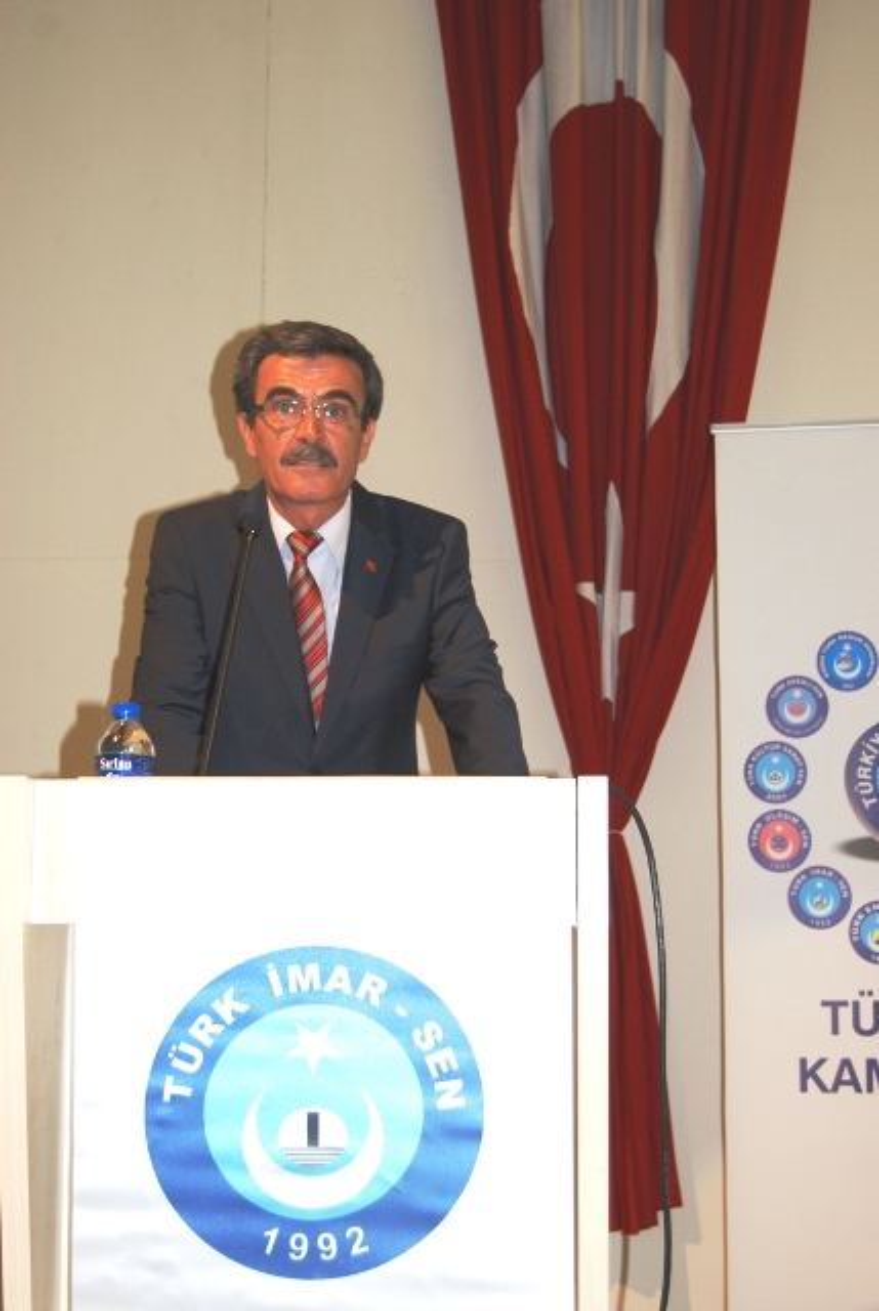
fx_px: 1915
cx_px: 440
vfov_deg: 37.8
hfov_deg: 25.8
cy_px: 656
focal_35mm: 52
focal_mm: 35
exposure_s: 1/60
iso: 400
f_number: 4.8
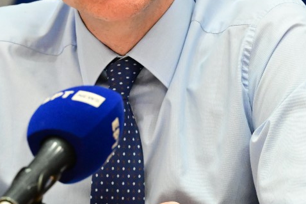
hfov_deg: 4.3
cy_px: 10
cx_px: 131
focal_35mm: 483
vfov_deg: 2.8
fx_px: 4107
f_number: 5
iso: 8000
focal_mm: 175
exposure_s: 1/320
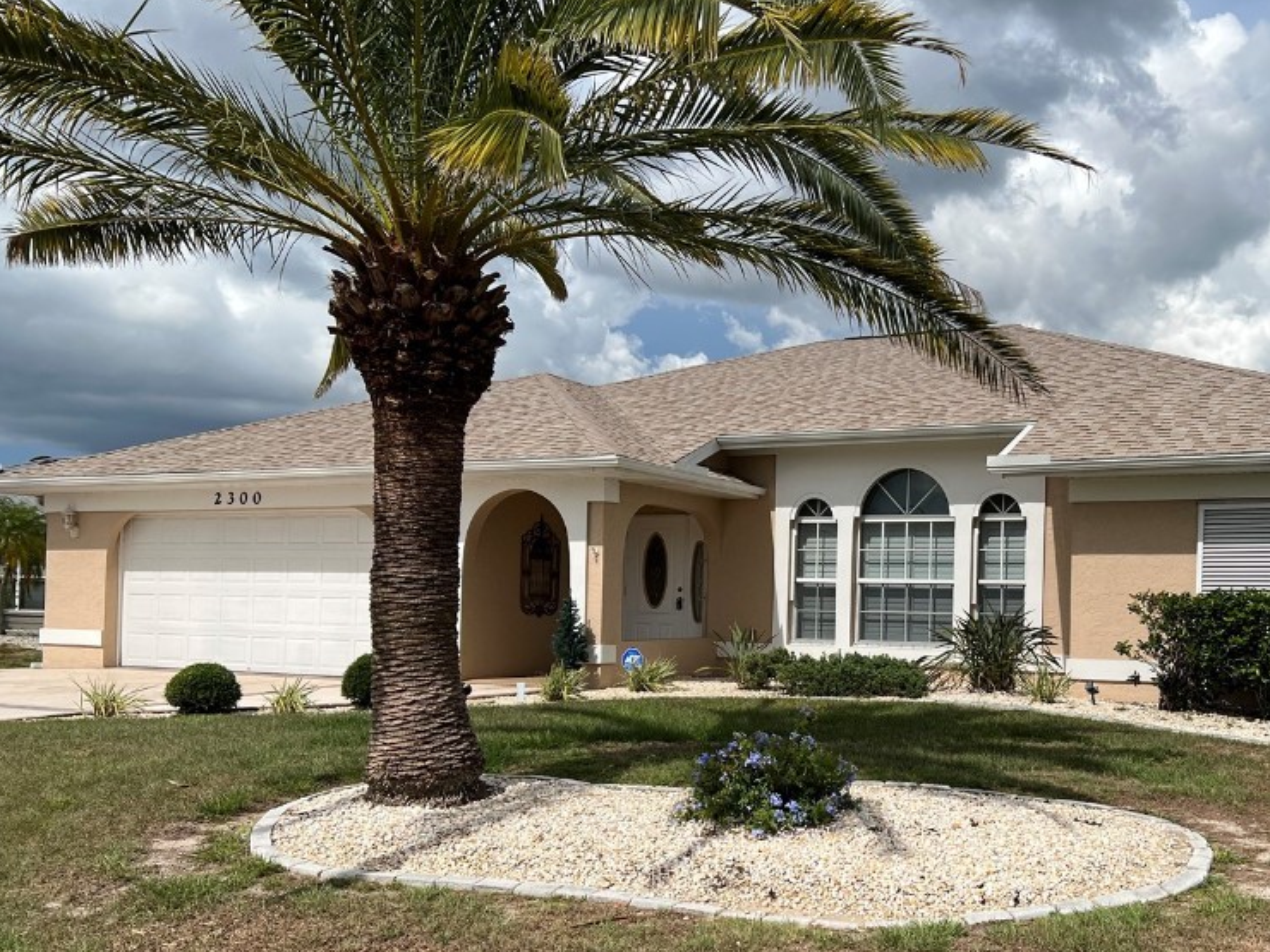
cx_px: 834
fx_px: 1321
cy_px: 600
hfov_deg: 50.5
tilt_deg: +1.1
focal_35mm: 36
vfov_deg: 39.4
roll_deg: -1.7
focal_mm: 5.7
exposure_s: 1/6993
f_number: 1.5
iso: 50
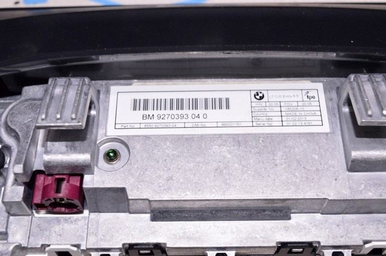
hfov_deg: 38.9
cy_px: 128
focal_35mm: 51
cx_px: 193
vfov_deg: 26.4
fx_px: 546
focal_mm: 34
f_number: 8
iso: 1600
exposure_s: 1/200
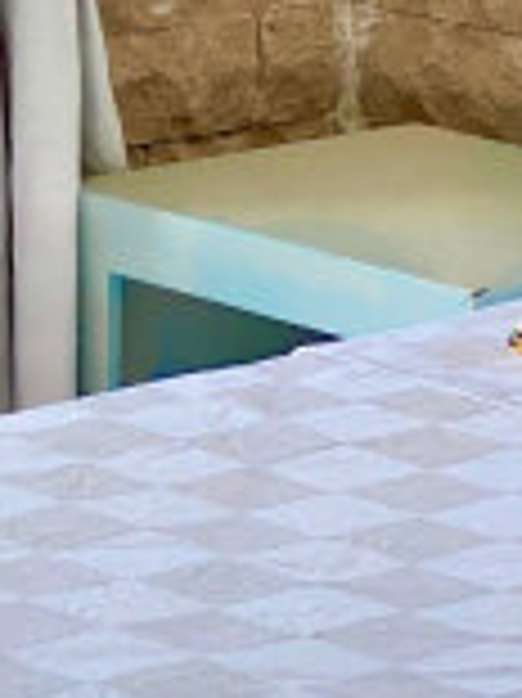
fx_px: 5195
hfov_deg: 5.7
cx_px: -189
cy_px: -437
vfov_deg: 7.5
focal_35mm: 258
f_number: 2
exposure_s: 1/210
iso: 20
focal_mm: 6
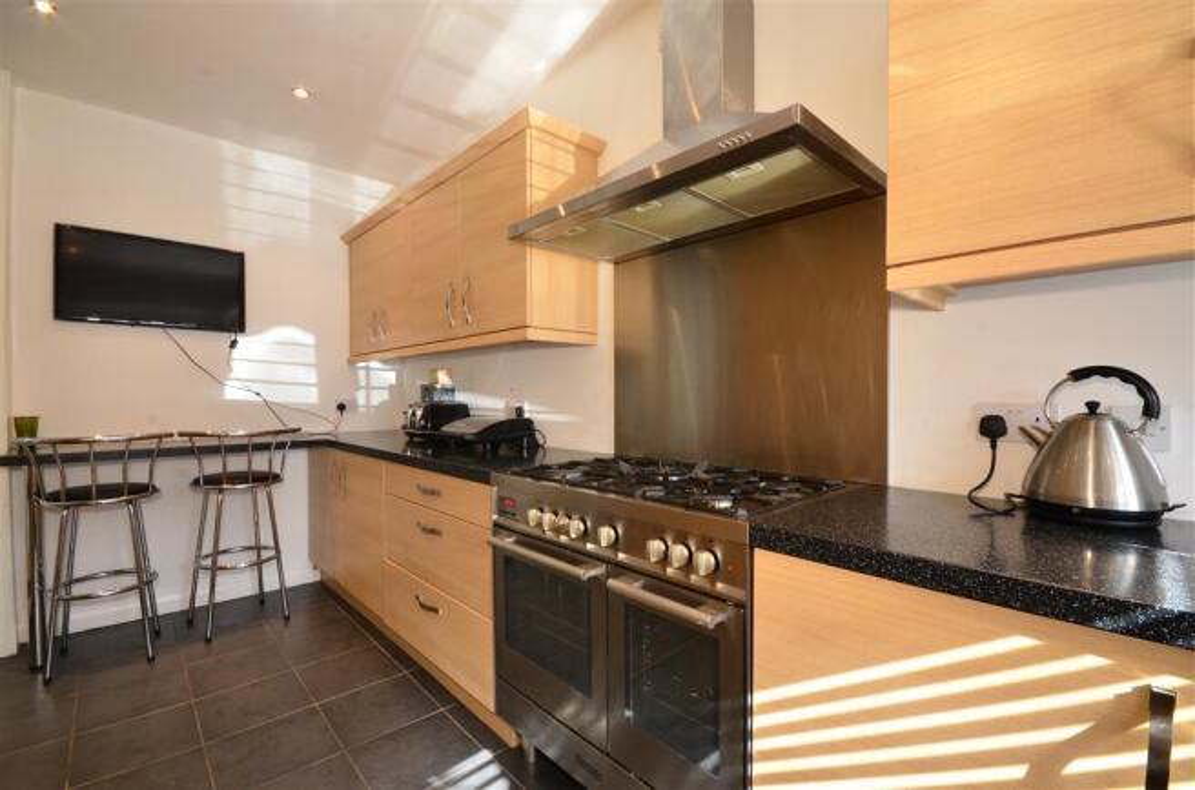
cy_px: 395
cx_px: 598
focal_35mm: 15
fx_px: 497
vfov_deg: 77.0
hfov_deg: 100.5
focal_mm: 10
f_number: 11
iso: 320
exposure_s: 1/4
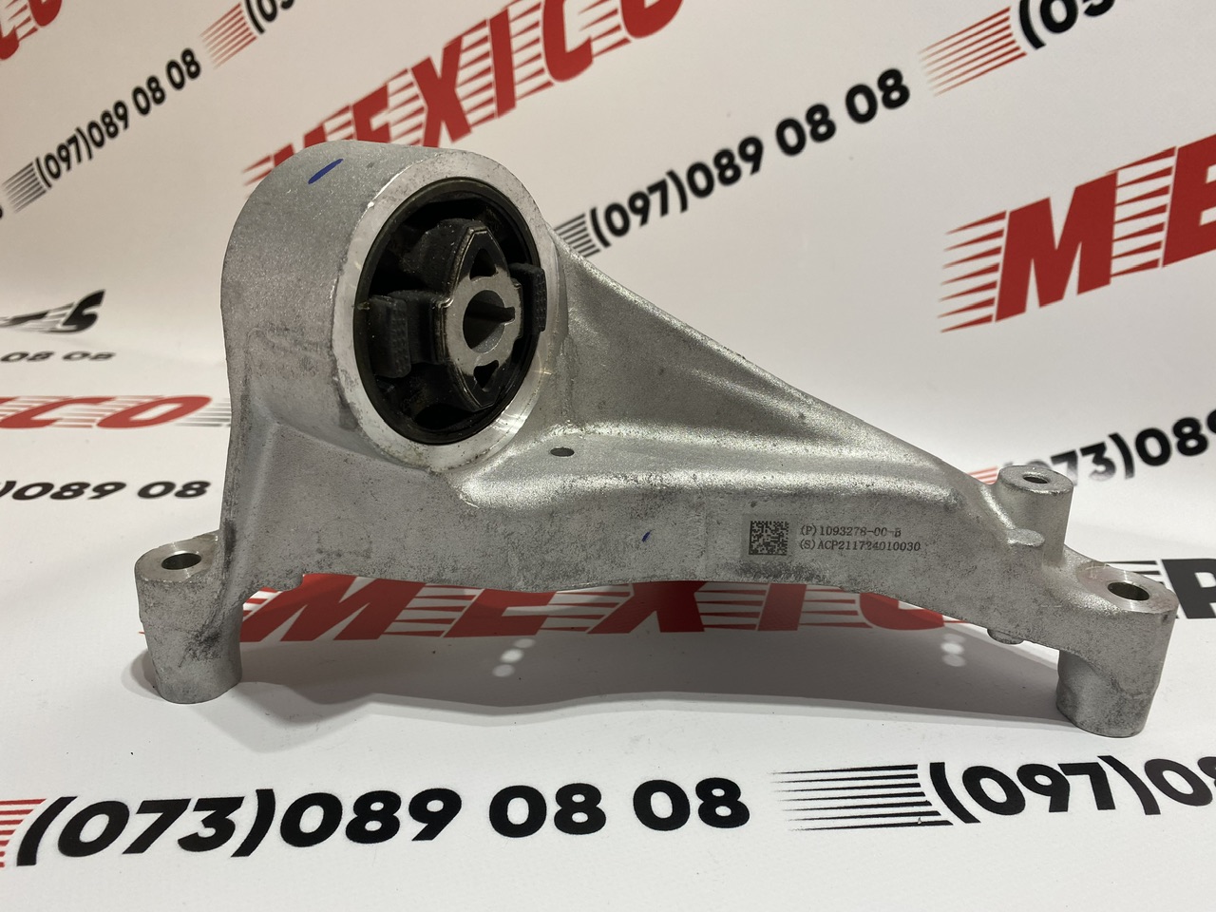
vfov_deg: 53.1
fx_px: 913
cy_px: 456
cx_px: 608
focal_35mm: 26
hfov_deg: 67.3
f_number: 1.8
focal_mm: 4.25
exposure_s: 1/121
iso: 80
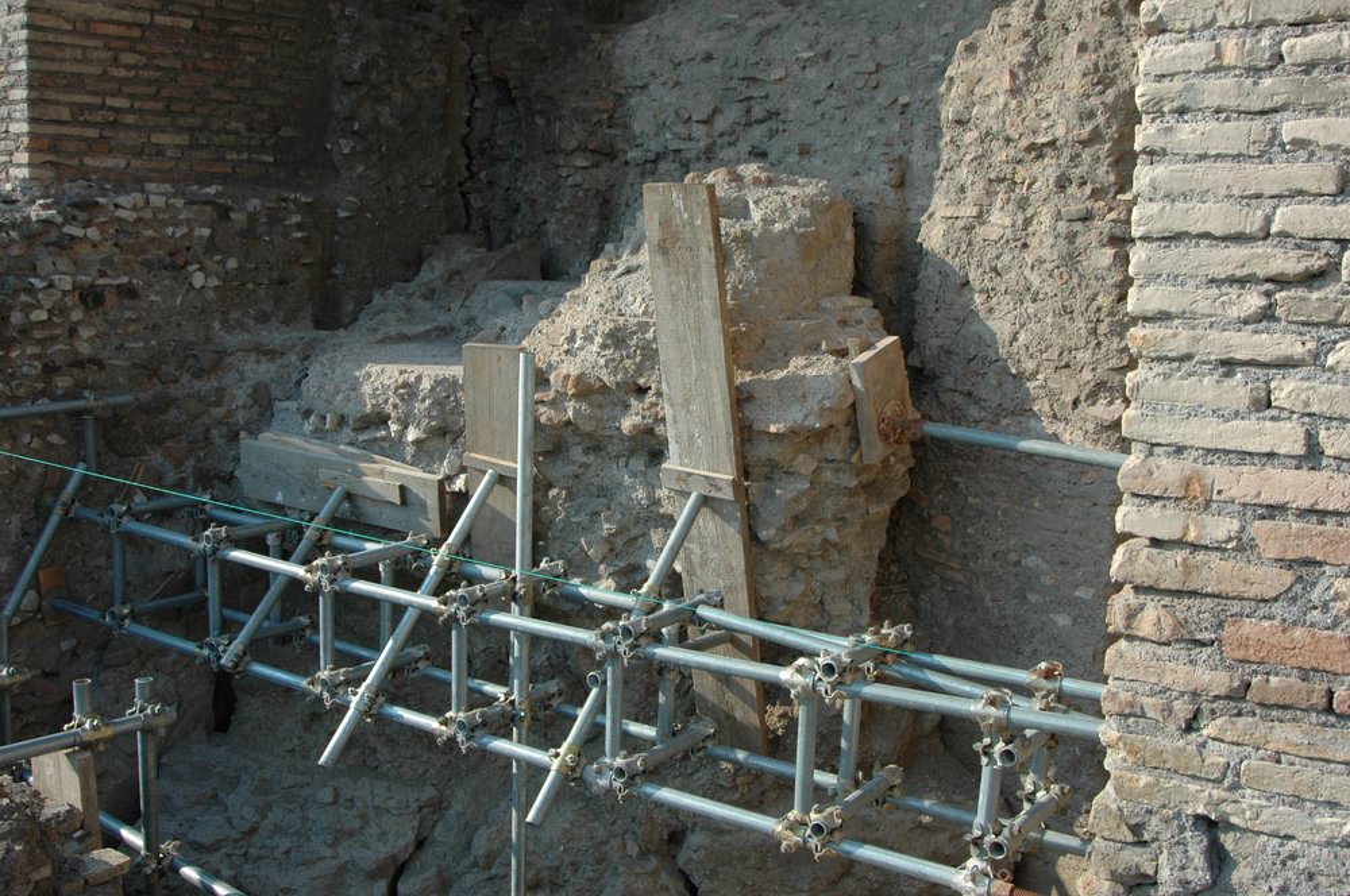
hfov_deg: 53.2
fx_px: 1348
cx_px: 675
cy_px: 448
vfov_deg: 36.8
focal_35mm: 36
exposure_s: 1/250
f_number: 8
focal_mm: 24
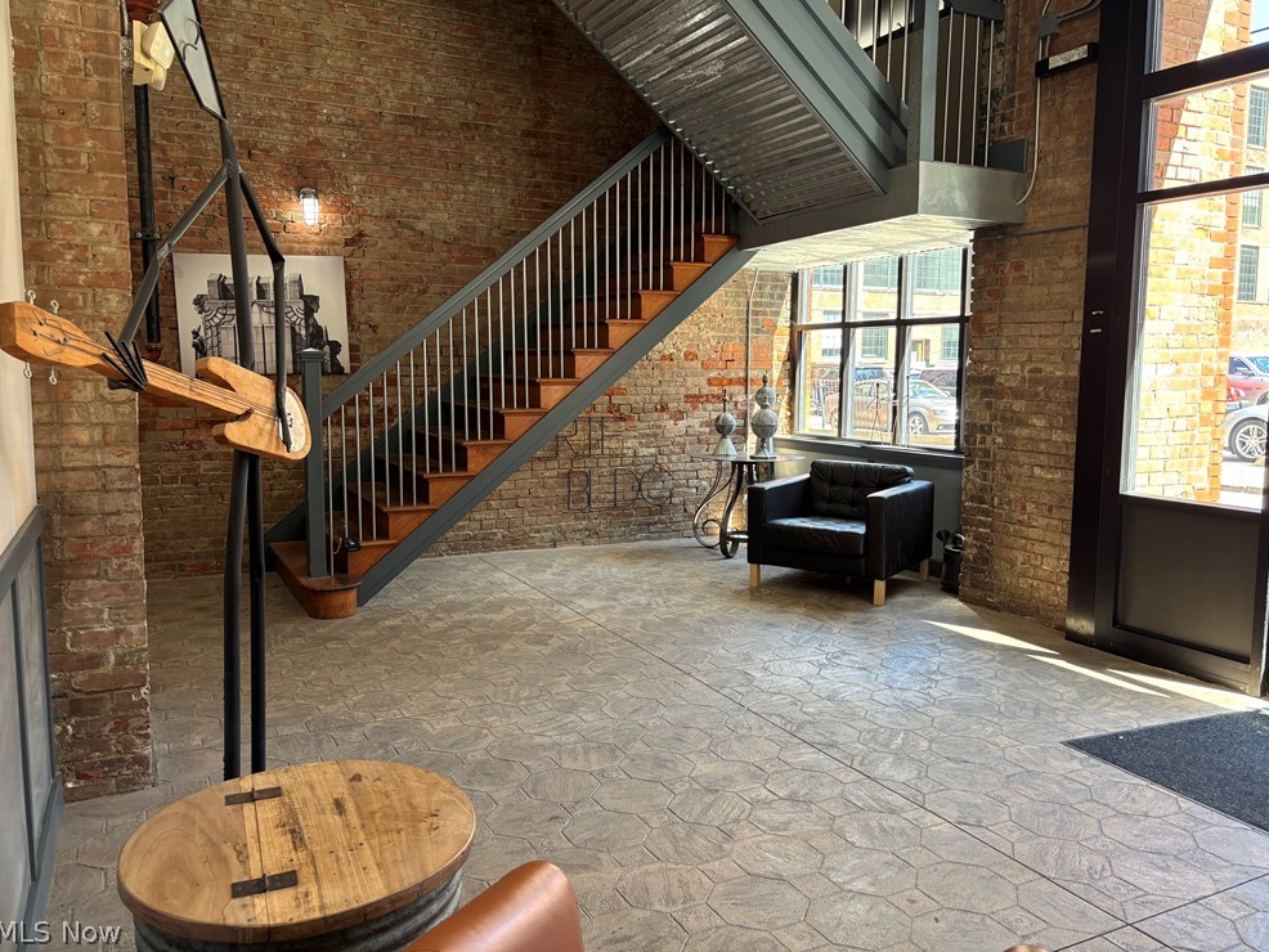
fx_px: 990
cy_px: 459
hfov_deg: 65.3
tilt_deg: -6.0
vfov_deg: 51.4
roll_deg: -0.2
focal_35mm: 27
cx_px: 646
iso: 125
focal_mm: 5.96
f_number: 1.6
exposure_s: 1/110
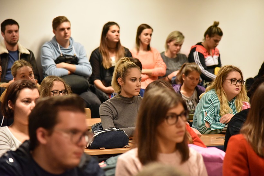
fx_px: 880
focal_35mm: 120
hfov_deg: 17.1
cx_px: 132
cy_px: 88
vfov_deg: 11.4
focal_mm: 120
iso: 10000
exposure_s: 1/320
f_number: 4
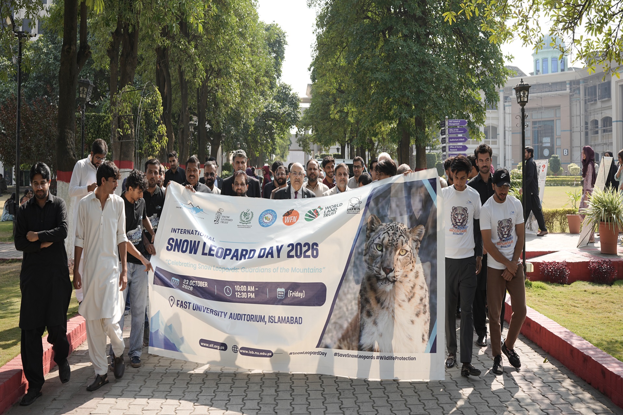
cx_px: 312
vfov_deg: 37.9
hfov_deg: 54.4
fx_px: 606
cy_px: 208
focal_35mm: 35
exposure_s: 1/250
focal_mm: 35
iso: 160
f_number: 5
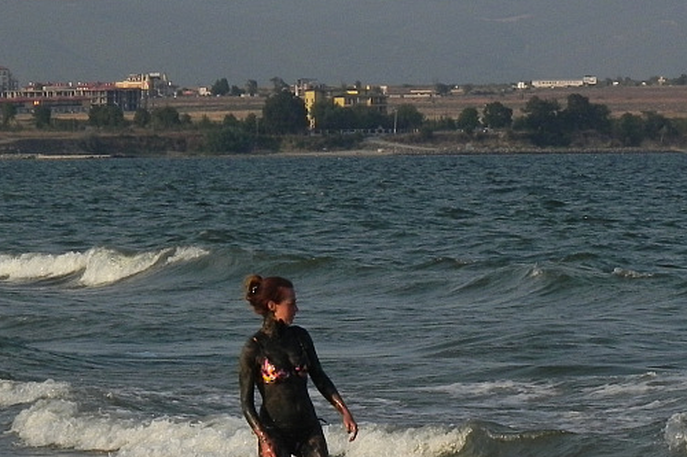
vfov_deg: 4.0
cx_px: 502
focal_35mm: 345
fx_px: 6581
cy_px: 419
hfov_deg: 6.0
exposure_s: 1/500
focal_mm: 28.8
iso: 200
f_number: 8
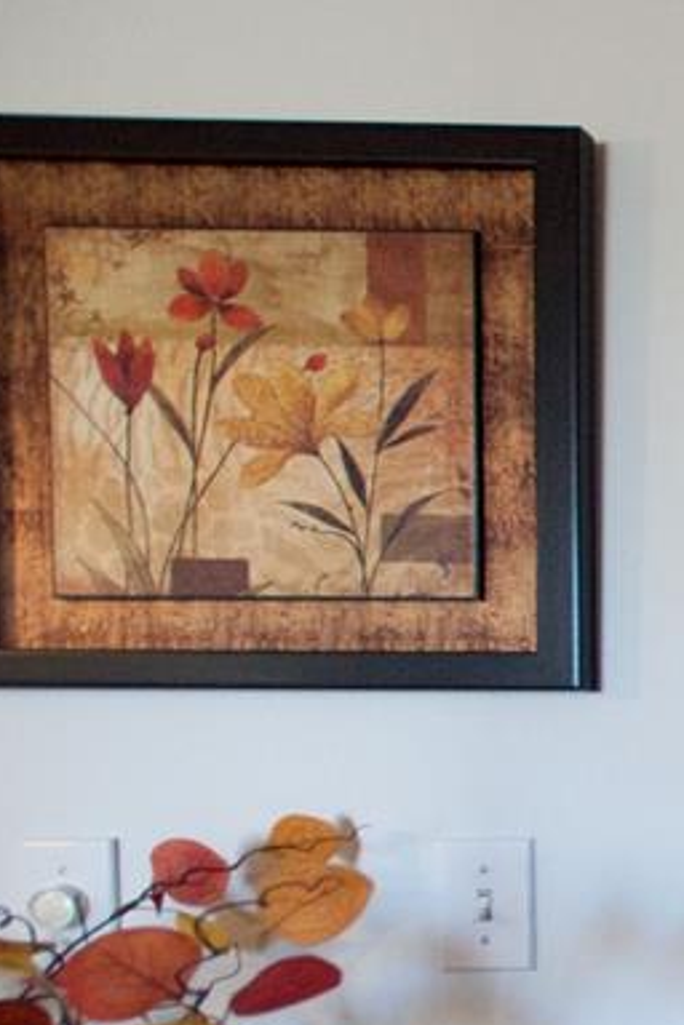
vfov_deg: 45.9
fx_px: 1140
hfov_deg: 21.7
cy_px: 822
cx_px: 1221
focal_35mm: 40
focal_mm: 10
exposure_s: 1/100
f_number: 3.5
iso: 800
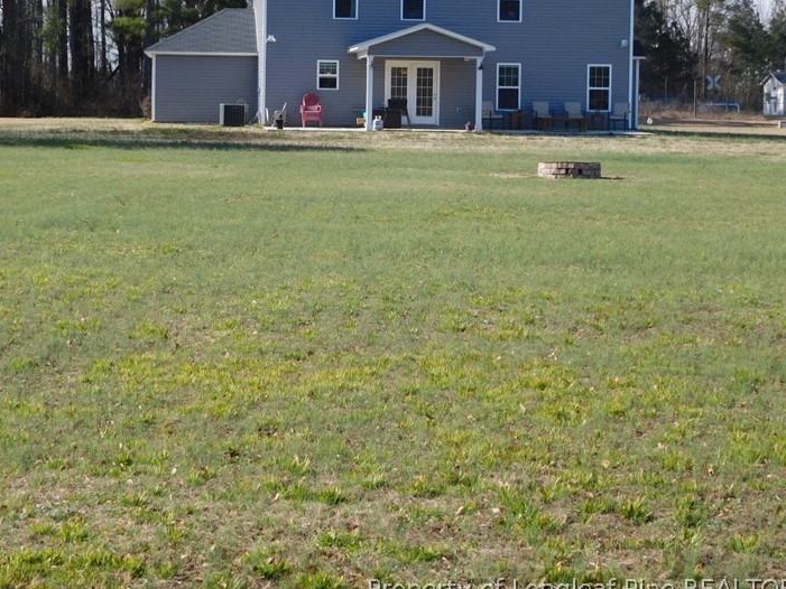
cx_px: 339
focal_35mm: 73
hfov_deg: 26.6
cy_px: 177
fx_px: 1658
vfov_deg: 20.1
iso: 125
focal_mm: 8.9
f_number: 4.1
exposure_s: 1/640
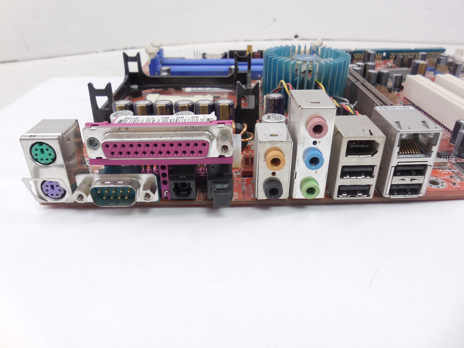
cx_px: 232
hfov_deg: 67.3
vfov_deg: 53.1
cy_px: 174
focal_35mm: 26
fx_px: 349
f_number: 3.5
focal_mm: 4.6
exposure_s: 1/30
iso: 280
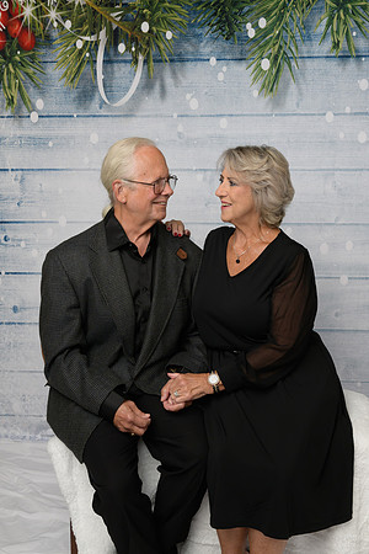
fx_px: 676
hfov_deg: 30.5
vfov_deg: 44.5
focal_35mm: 44
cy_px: 277
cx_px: 184
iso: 400
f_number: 10
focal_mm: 44
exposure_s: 1/125
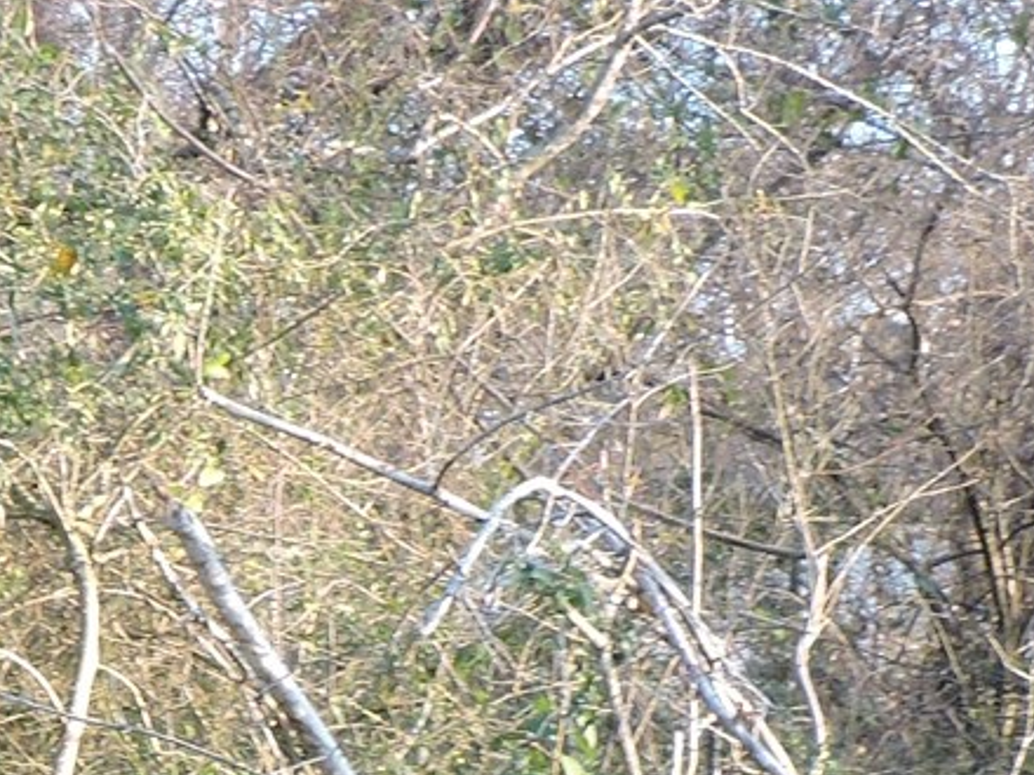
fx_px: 5974
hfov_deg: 9.8
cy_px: 1019
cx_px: -26
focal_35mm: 200
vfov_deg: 7.3
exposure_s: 1/60
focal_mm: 7.7
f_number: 3.4
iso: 100
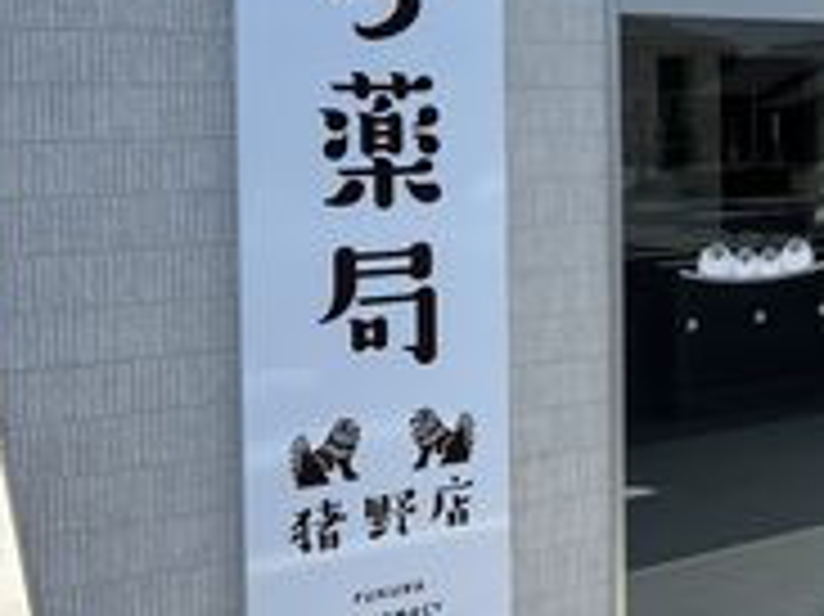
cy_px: 121
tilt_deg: +0.3
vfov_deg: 24.4
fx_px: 1404
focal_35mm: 59
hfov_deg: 28.8
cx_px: 964
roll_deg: +1.2
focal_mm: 6.86
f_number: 1.78
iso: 80
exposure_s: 1/4016
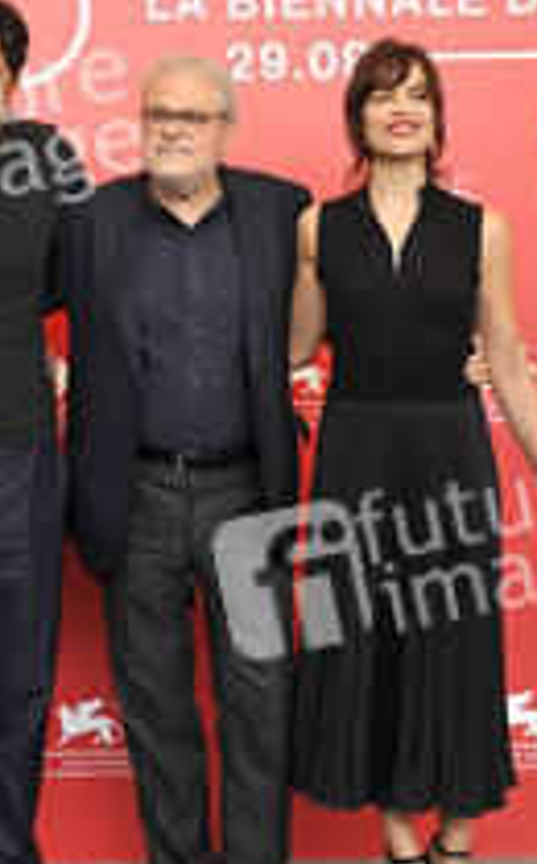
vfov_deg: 24.1
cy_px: 356
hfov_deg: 15.0
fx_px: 2021
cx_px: 52
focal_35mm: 86
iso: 1000
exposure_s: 1/320
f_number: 8
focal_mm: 44
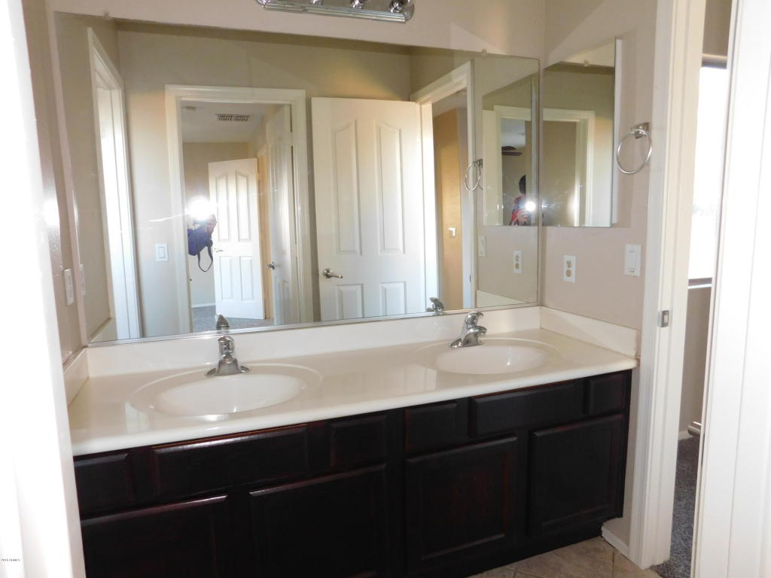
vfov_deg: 58.9
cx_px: 386
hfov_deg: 73.9
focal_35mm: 23
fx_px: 512
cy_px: 289
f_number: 3
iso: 280
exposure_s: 1/30
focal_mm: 4
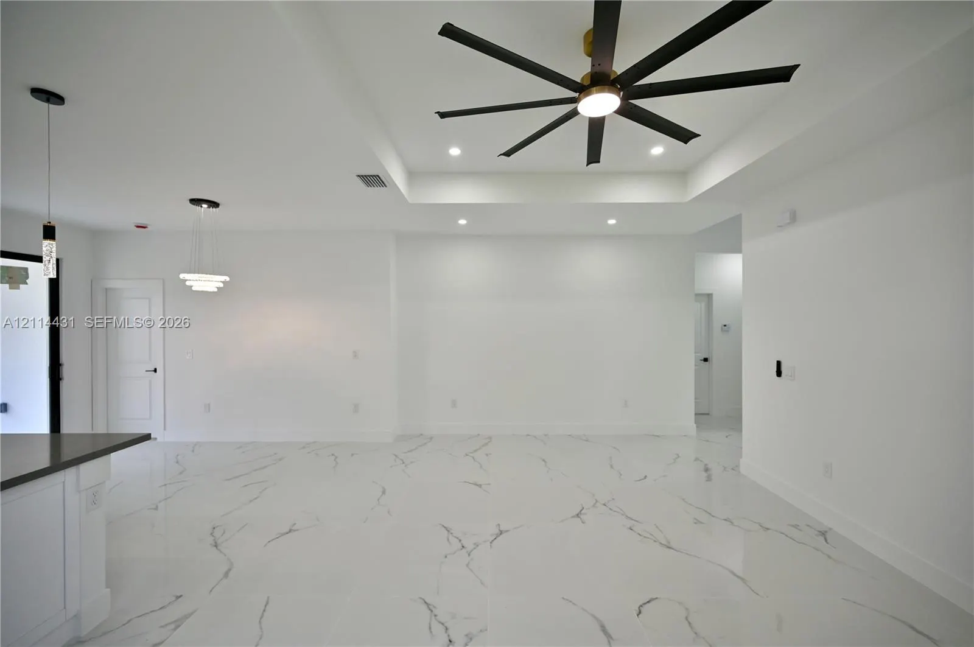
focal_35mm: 14
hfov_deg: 104.3
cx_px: 487
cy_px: 324
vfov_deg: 81.1
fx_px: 378
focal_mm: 14
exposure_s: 1/200
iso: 400
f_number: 4
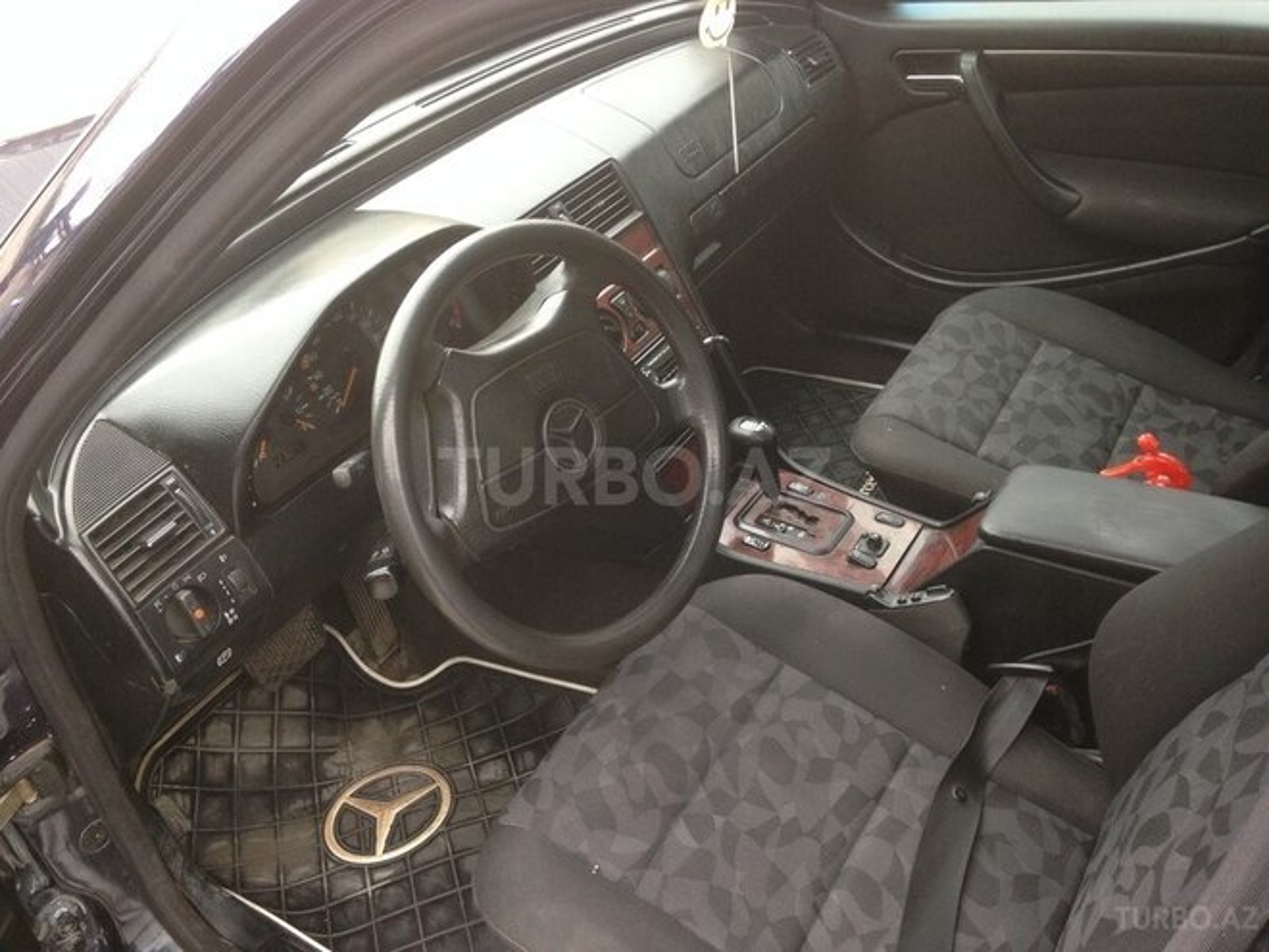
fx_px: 1210
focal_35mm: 33
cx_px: 634
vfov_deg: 42.9
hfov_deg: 55.4
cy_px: 476
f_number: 2.4
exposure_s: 1/120
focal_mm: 4.12
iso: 80
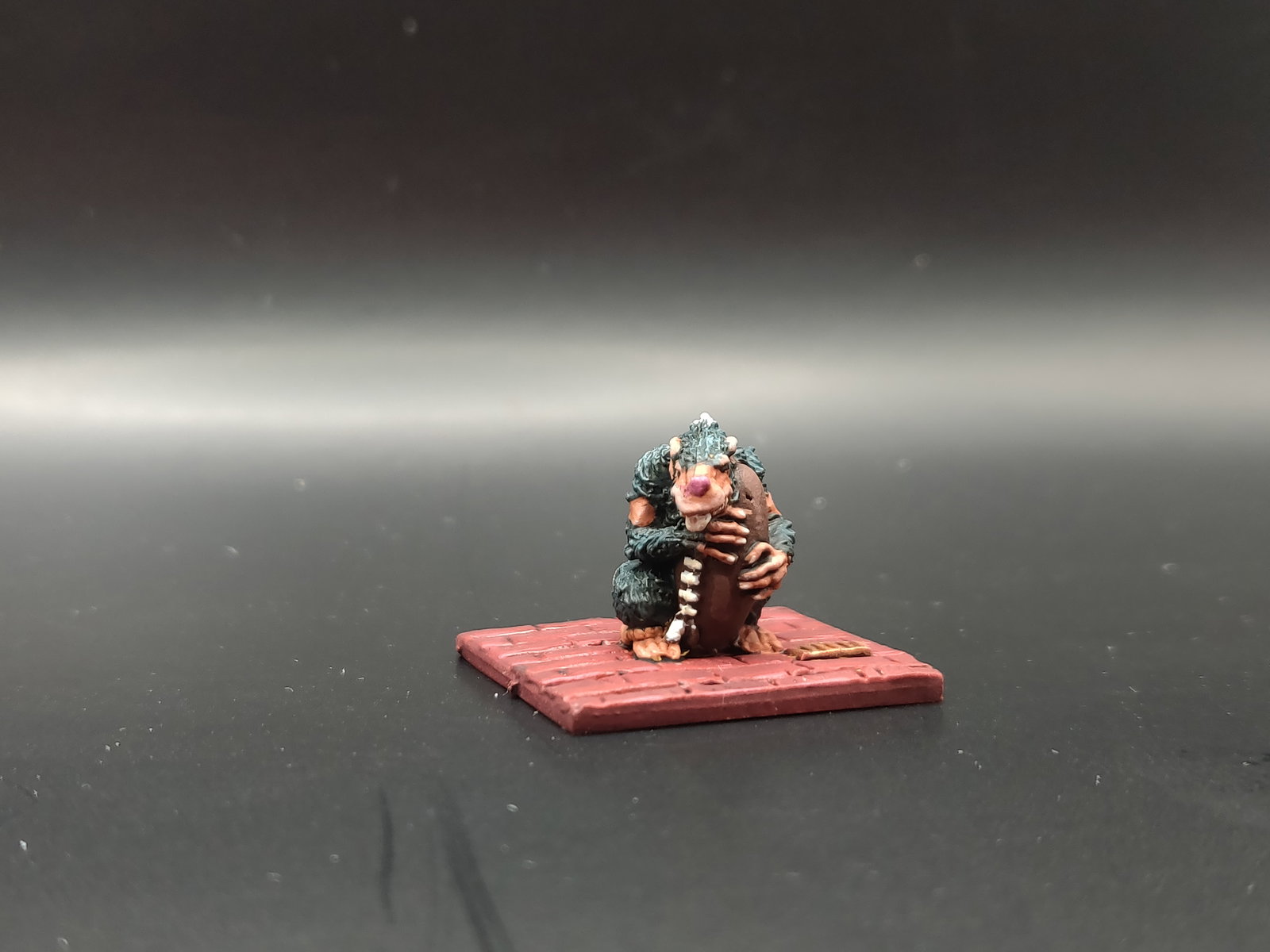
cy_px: 476
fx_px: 917
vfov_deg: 54.9
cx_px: 635
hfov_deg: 69.4
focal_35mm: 25
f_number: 1.7
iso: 400
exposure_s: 1/33
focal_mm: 4.25
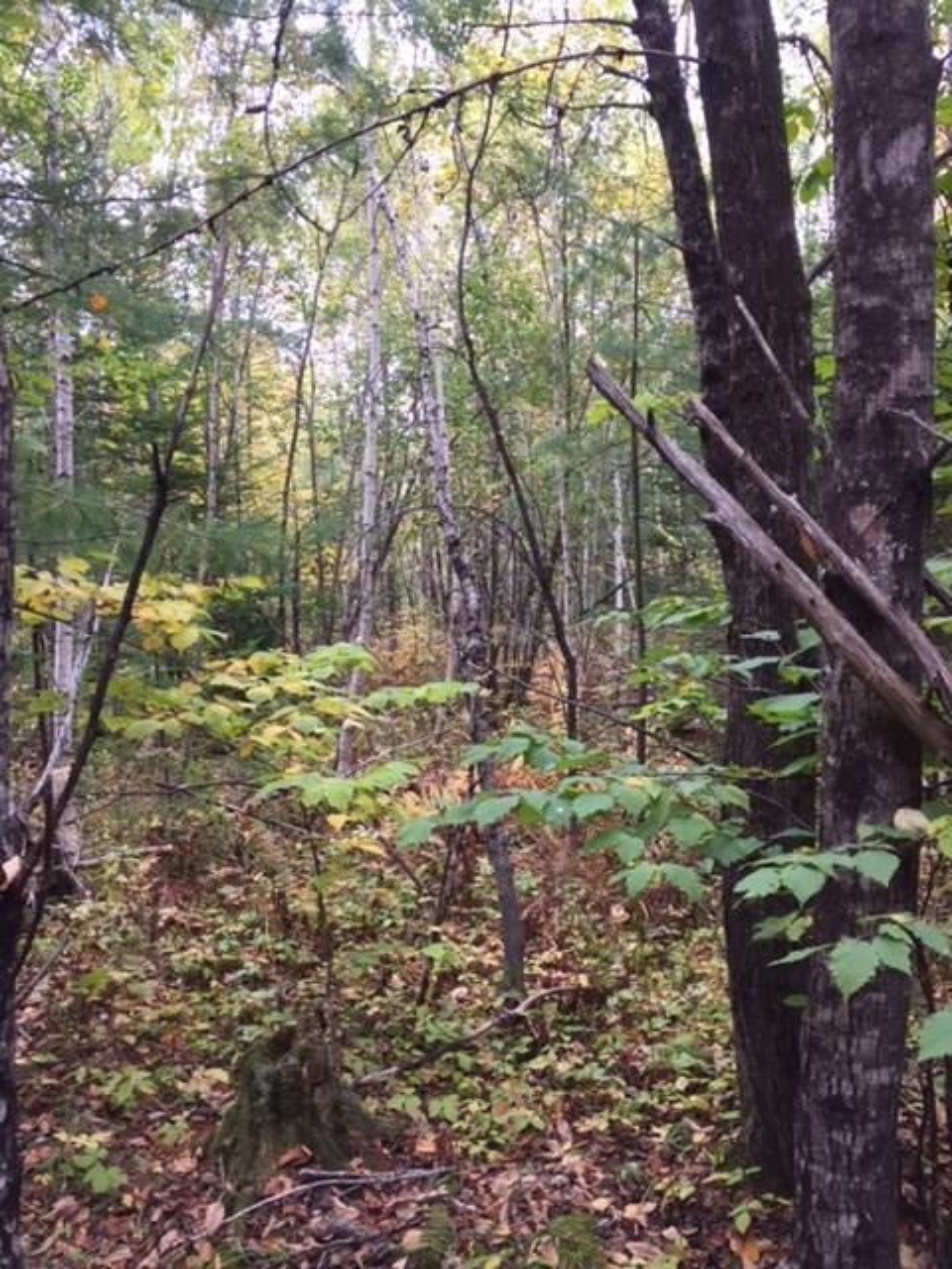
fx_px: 1063
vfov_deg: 61.7
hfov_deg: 48.2
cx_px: 476
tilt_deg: -6.5
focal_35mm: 29
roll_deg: +2.8
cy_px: 634
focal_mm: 4.15
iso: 40
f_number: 2.2
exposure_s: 1/60
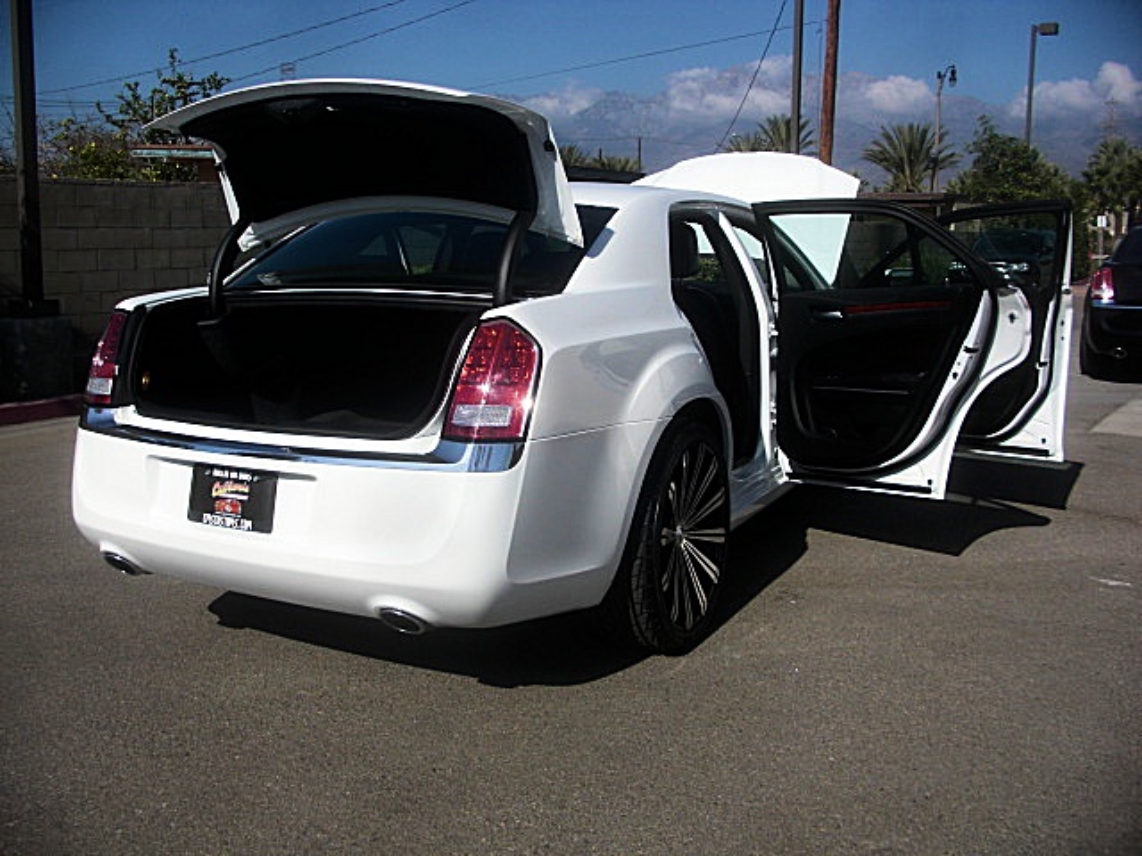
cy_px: 428
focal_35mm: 36
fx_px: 1188
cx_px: 571
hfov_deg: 51.4
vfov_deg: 39.7
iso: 50
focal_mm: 6.3
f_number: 7.9
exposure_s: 1/250
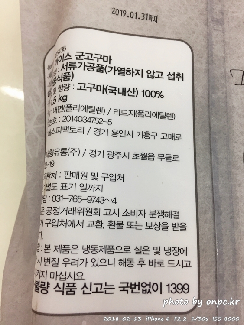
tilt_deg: -76.5
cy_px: 162
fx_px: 272
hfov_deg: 48.3
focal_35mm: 29
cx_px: 122
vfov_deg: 61.6
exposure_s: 1/30
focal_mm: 4.15
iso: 40
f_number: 2.2
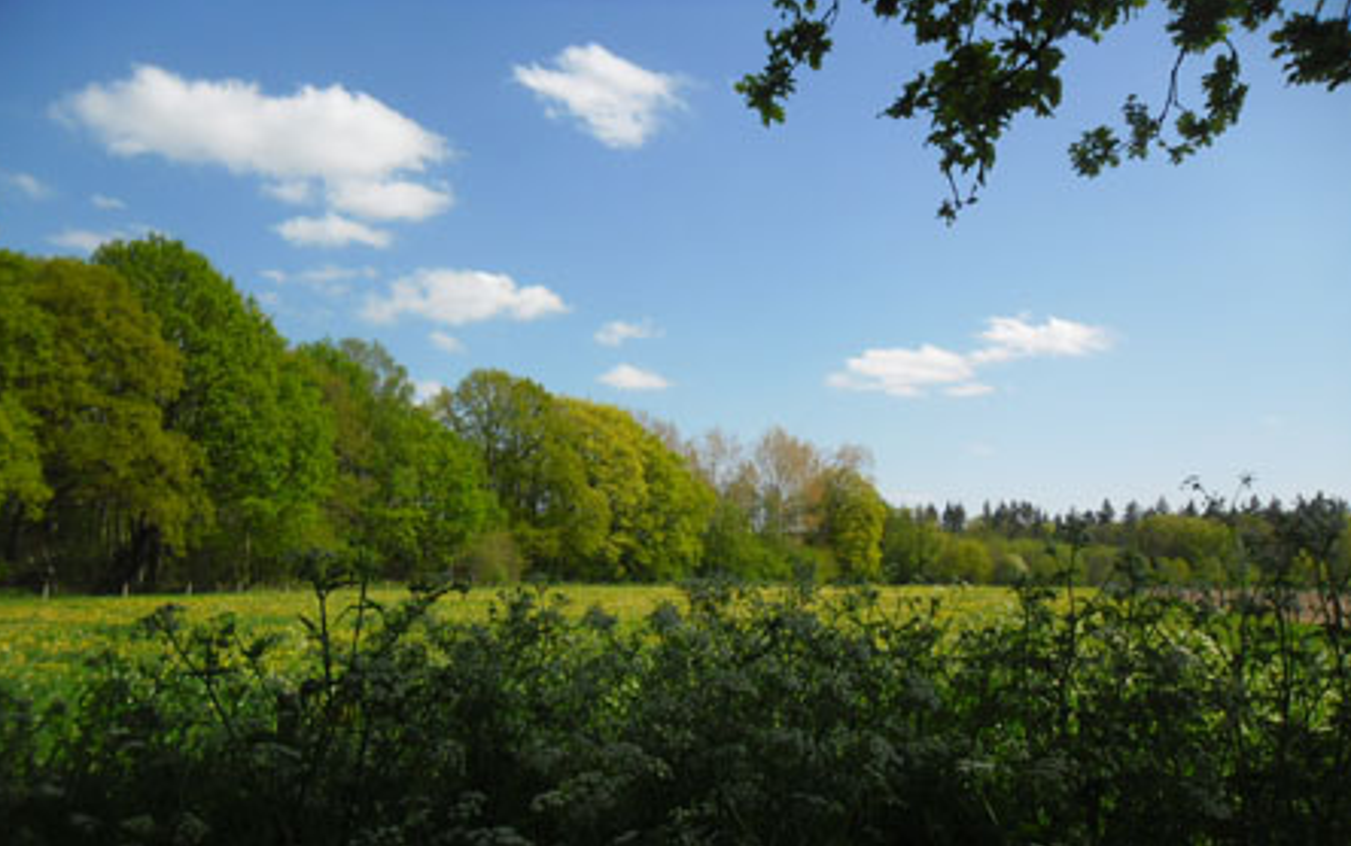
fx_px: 1068
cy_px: 511
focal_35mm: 29
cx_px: 669
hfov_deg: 64.6
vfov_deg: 43.0
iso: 80
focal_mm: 4.9
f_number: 3.5
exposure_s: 1/861
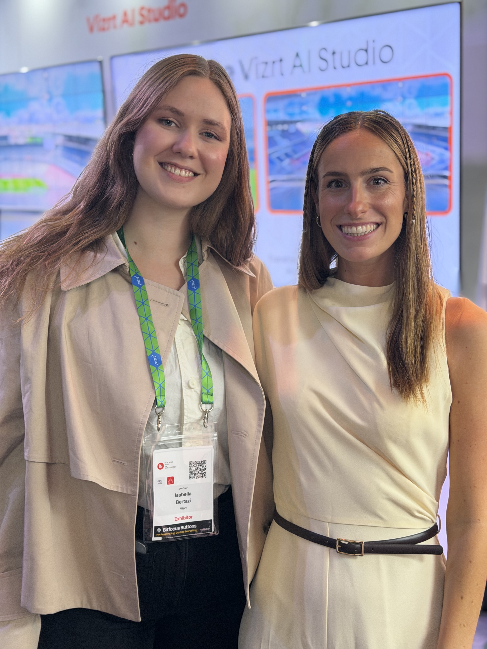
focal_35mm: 48
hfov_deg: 30.3
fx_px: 900
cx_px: 244
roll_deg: -2.3
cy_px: 324
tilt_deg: -6.0
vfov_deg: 39.7
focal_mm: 6.76
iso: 200
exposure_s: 1/59
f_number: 1.78
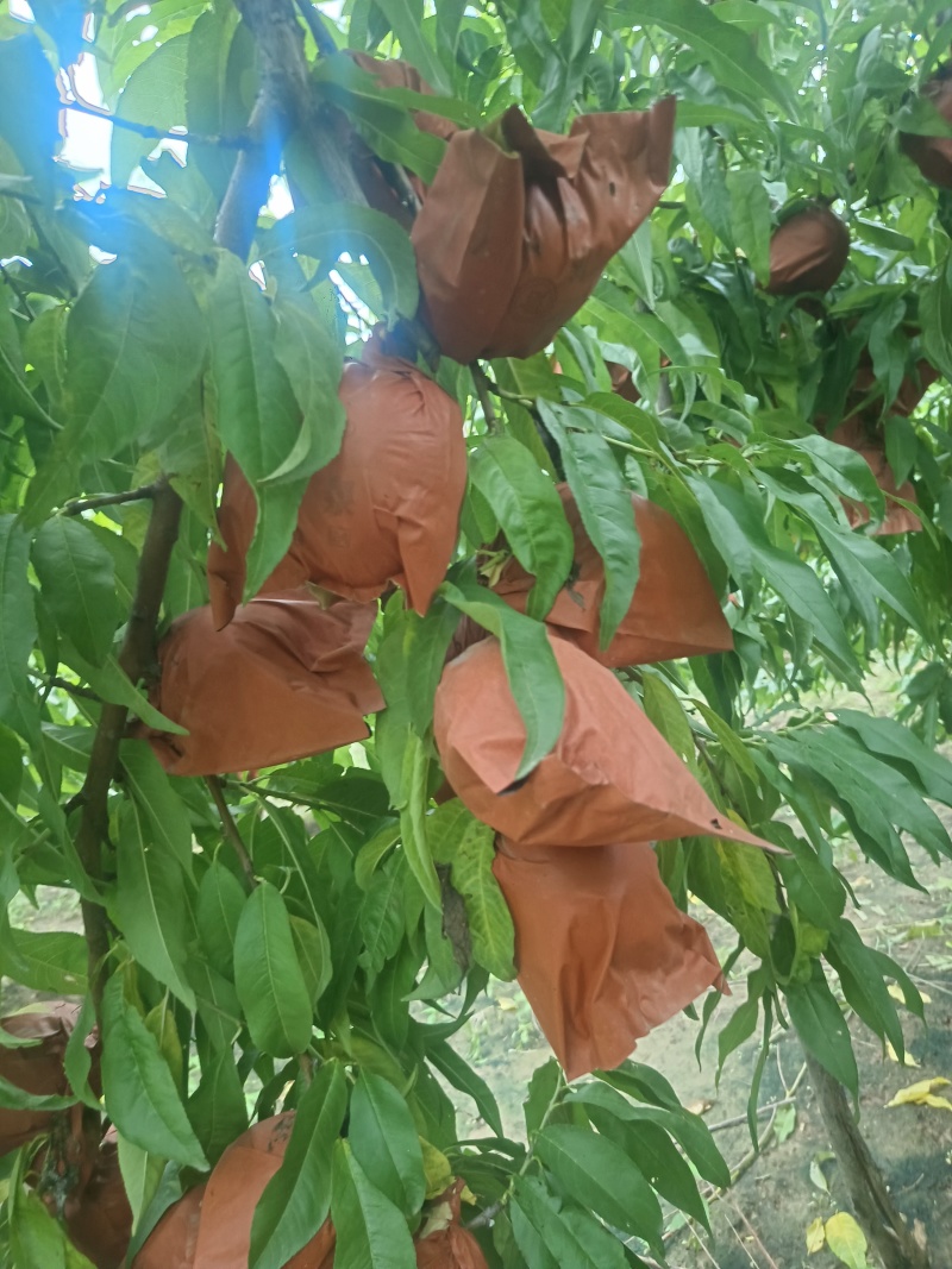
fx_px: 844
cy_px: 634
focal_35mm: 23
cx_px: 476
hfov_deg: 58.9
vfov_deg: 73.9
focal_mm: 5.59
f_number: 1.88
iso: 3808
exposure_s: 1/33.3
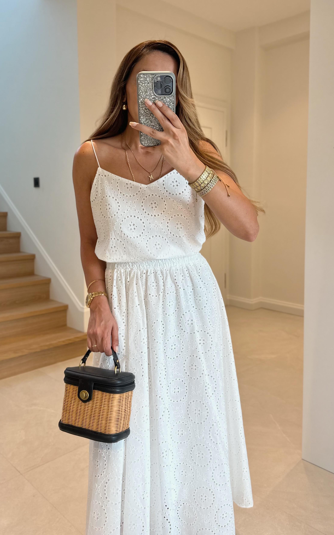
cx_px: 165
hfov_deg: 43.2
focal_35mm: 29
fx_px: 422
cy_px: 235
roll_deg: -0.3
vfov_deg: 64.4
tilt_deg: -32.5
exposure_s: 1/100
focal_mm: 6.86
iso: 100
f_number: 1.78
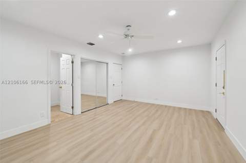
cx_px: 123
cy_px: 82
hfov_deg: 104.4
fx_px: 95
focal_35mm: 14
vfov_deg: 81.0
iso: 250
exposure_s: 1/13
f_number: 8
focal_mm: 14
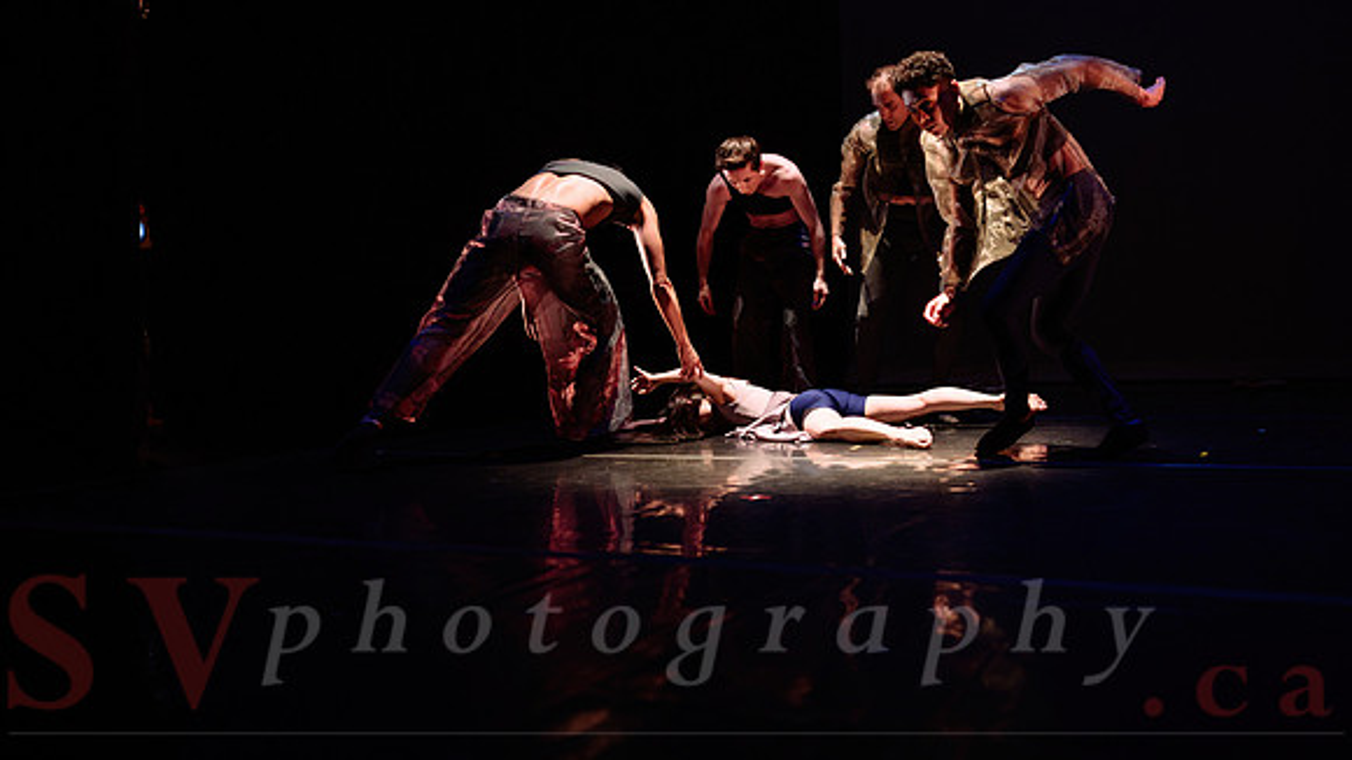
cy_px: 315
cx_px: 843
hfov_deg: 61.2
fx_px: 1124
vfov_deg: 37.2
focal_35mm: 31
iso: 1000
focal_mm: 24
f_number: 1.4
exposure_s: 1/640
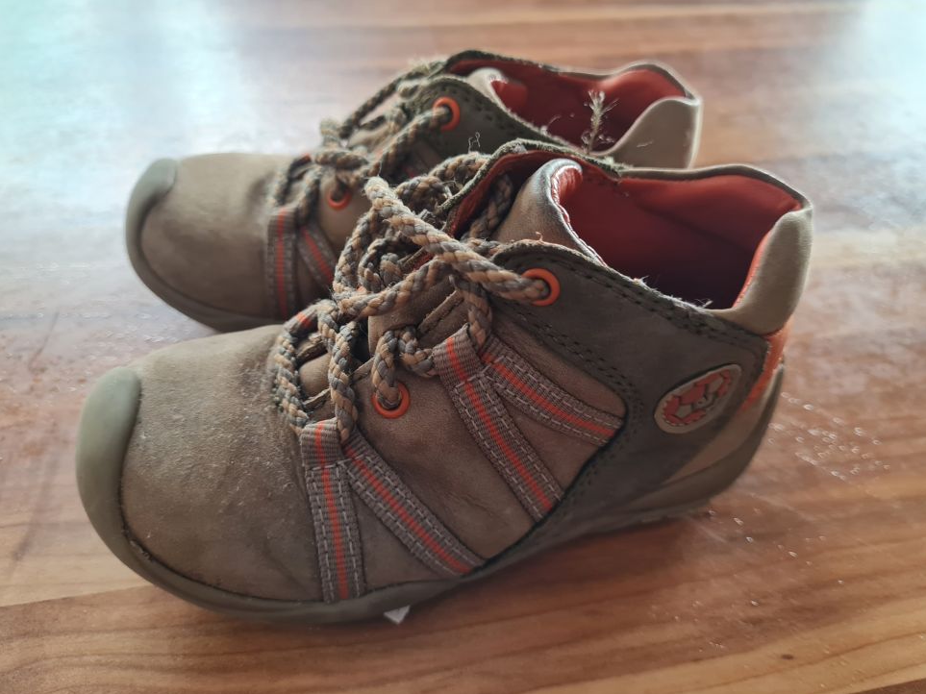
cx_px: 448
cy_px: 344
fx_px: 722
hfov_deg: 65.3
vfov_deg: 51.3
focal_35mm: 27
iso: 250
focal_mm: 5.4
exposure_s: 1/50
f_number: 1.8
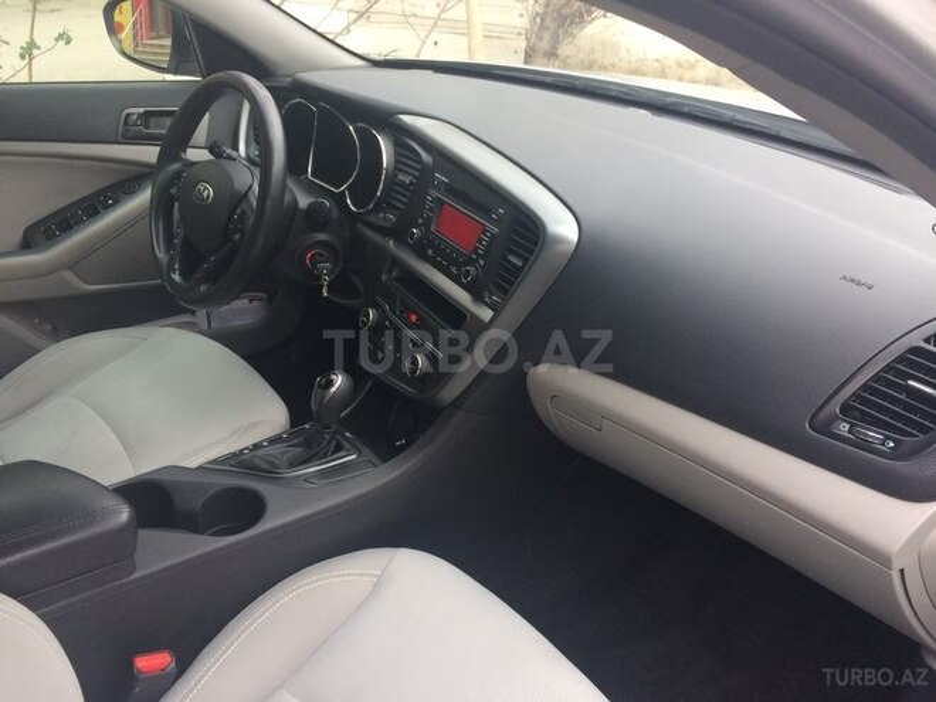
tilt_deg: -27.0
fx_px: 784
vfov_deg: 48.2
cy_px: 351
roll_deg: -5.7
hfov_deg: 61.7
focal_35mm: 29
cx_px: 468
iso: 40
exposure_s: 1/33
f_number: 2.2
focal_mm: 4.15
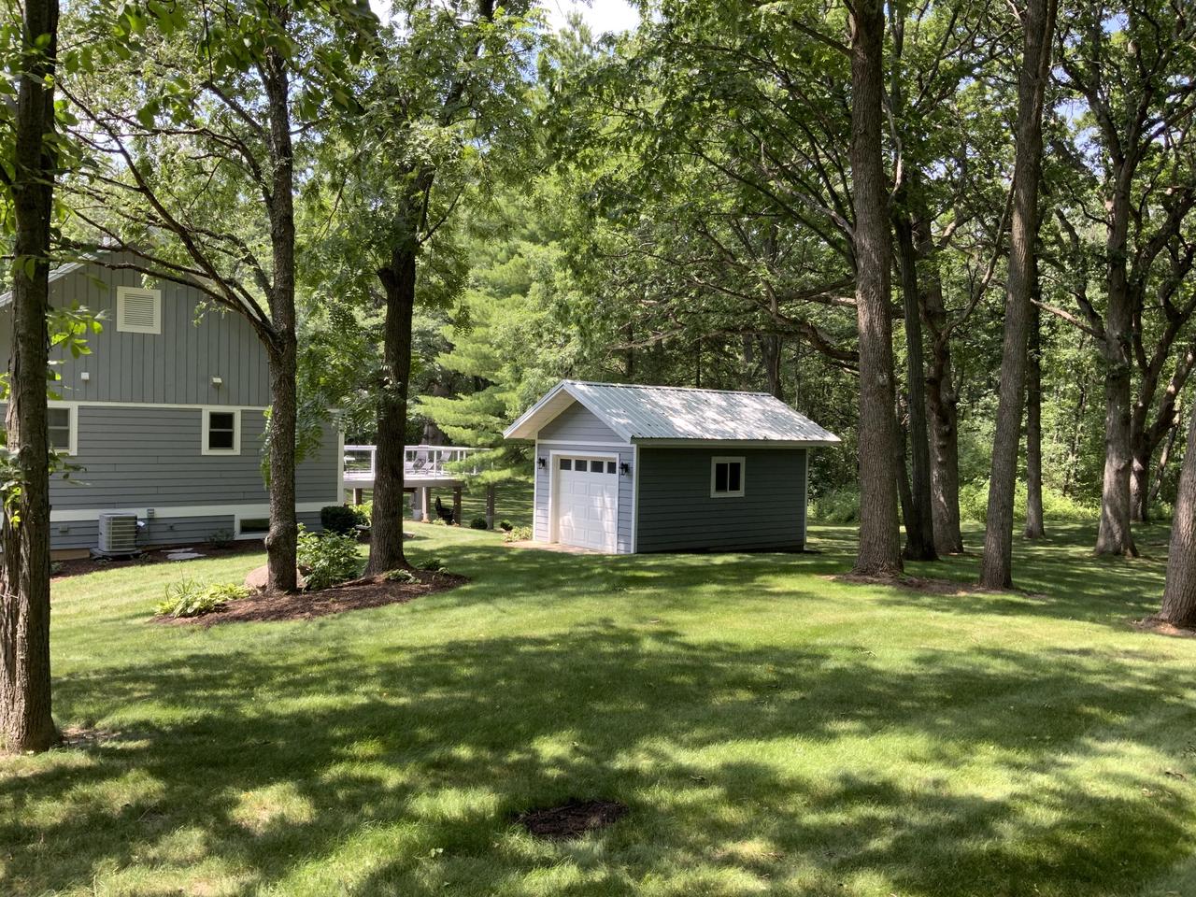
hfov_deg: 61.7
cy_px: 448
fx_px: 1002
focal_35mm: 29
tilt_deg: -1.2
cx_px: 598
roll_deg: -1.2
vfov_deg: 48.2
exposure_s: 1/223
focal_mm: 3
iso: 16
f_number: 1.8
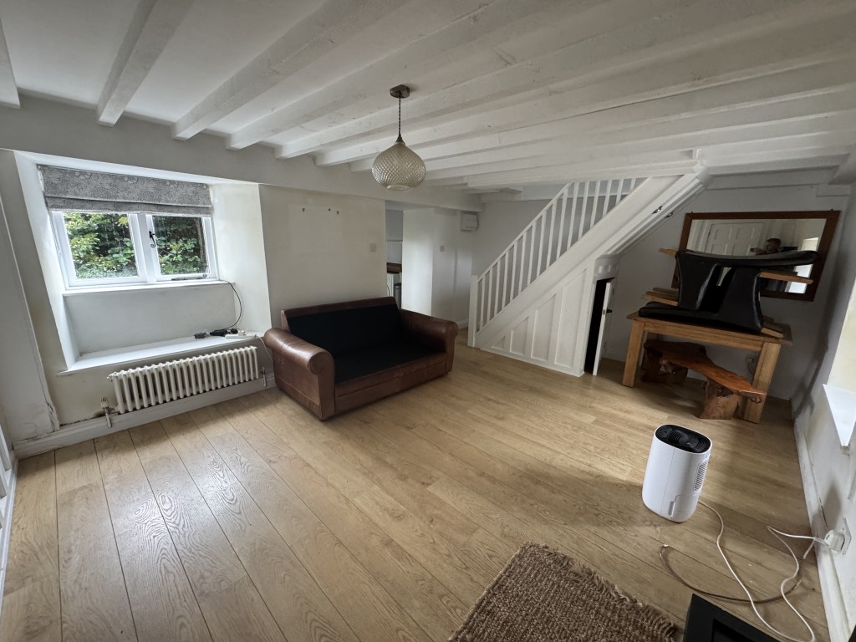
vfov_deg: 85.7
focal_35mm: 14
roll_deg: -2.3
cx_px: 428
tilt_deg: -9.5
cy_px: 321
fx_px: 346
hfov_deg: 102.1
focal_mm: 2.22
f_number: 2.2
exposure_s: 1/96
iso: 320
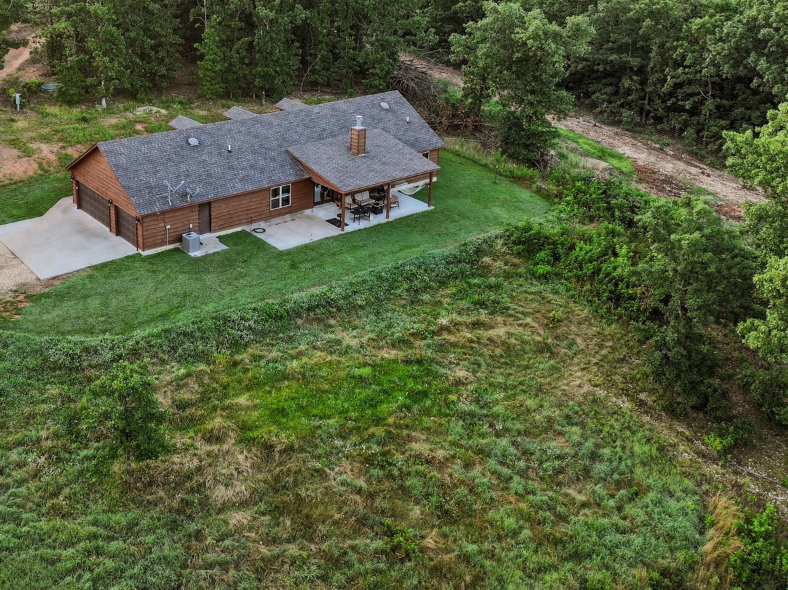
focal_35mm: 39
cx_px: 250
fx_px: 887
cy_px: 159
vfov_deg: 36.1
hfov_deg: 47.0
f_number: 2.8
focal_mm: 12.29
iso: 100
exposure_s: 1/50
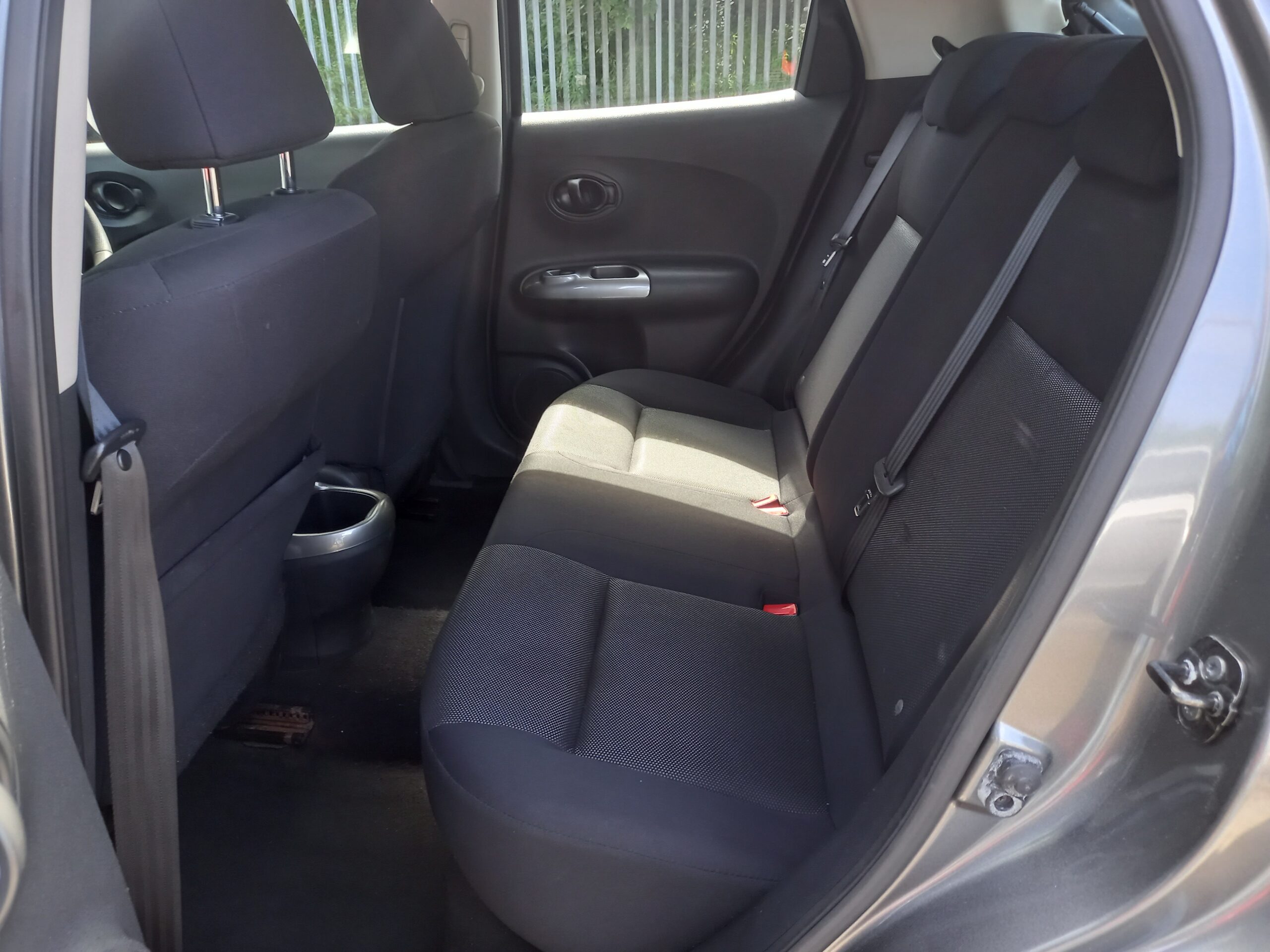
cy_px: 476
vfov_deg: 54.9
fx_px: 917
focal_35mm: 25
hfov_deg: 69.4
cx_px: 635
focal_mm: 4.6
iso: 100
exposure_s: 1/60
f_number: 2
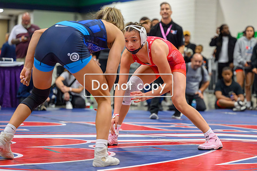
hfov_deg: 18.7
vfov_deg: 12.6
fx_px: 778
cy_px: 82
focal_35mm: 109
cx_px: 155
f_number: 2.8
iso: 10000
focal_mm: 90
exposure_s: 1/800
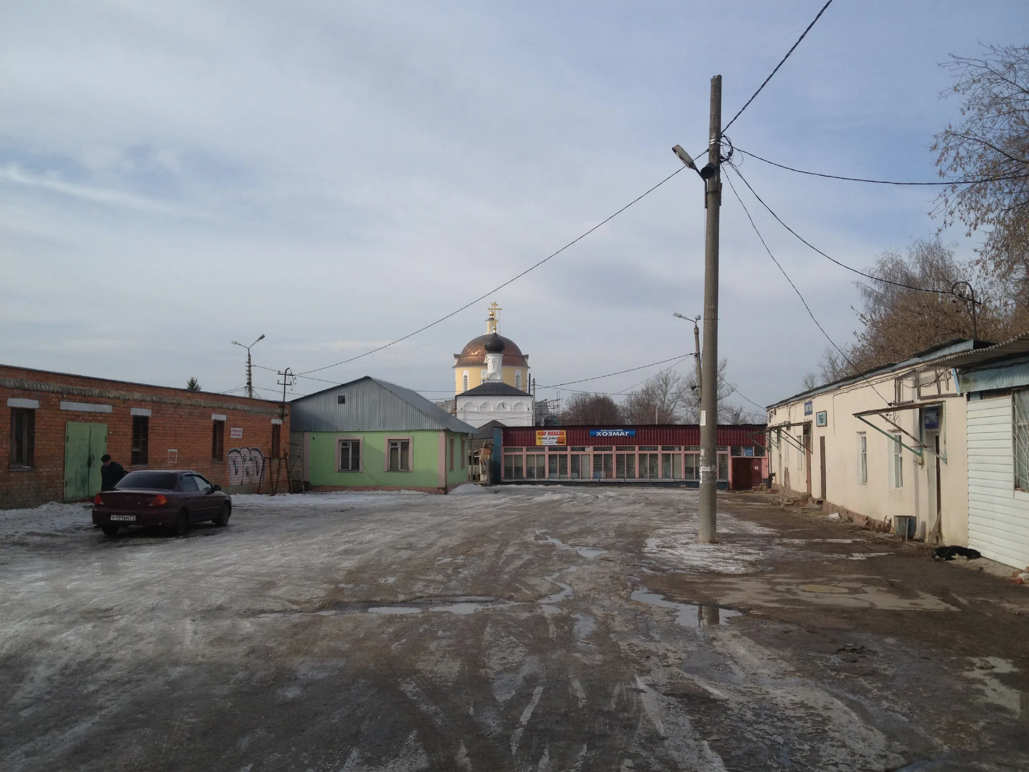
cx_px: 514
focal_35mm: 35
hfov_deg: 52.6
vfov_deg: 40.7
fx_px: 1040
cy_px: 386
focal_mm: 4.28
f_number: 2.4
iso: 50
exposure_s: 1/1672
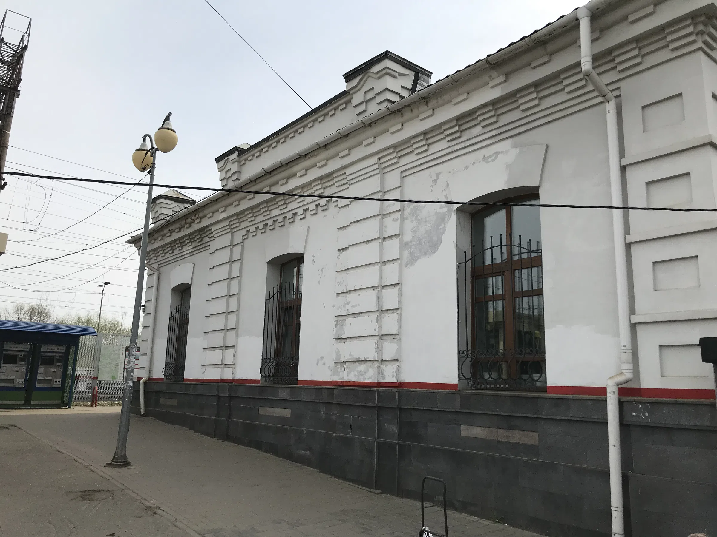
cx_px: 358
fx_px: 580
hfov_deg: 63.4
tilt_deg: +15.7
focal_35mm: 28
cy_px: 268
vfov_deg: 49.7
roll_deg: +0.0
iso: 20
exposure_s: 1/3546
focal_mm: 3.99
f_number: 1.8
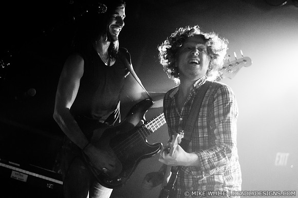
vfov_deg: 18.1
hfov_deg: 27.0
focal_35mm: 75
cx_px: 149
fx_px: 620
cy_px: 99
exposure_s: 1/400
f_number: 1.8
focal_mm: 50
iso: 1000
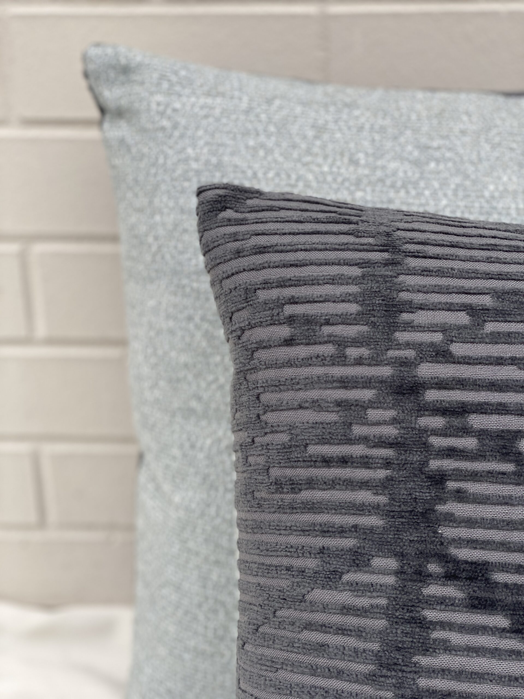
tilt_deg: -22.1
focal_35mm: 52
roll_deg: -0.3
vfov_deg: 36.8
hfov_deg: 28.0
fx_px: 1050
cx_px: 262
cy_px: 350
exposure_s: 1/180
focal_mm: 6
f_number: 2
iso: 20
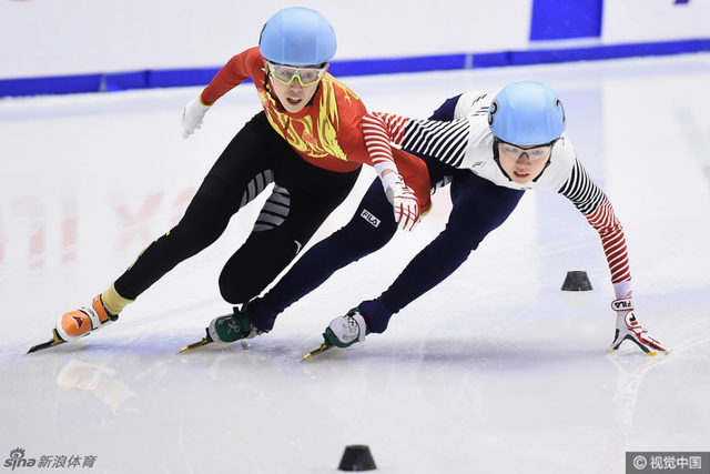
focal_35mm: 200
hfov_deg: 10.3
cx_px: 355
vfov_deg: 6.9
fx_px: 3945
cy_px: 237
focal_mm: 200
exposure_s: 1/1000
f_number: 2.8
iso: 5000
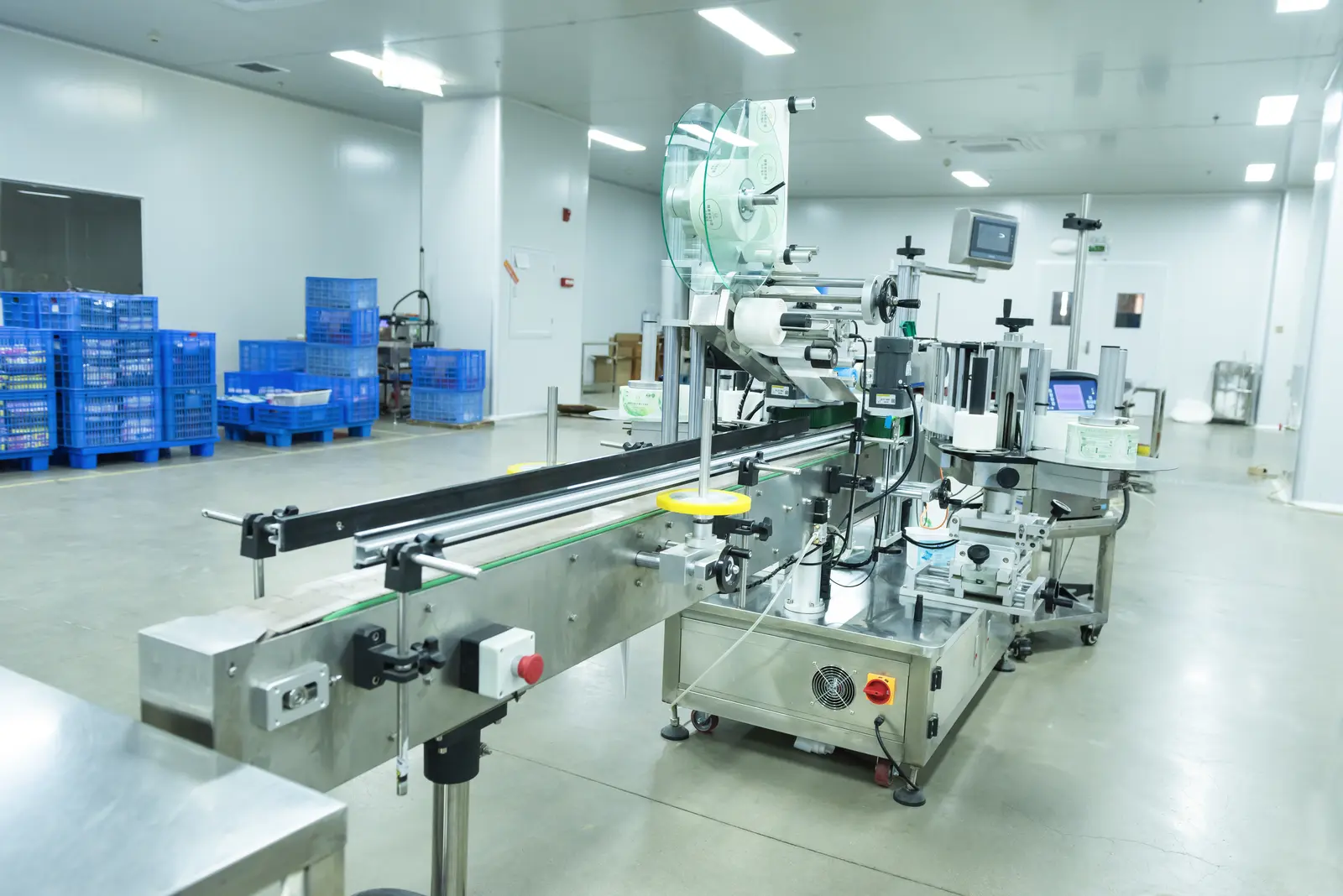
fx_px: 1045
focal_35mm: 28
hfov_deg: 65.5
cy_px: 448
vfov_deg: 46.4
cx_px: 672
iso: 800
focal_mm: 28
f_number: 4.5
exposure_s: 1/125
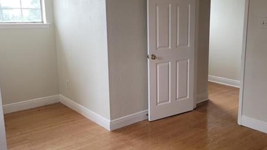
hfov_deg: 52.4
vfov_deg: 31.2
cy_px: 69
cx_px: 163
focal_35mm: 38
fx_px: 269
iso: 80
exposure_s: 1/60
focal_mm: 5.4
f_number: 1.8
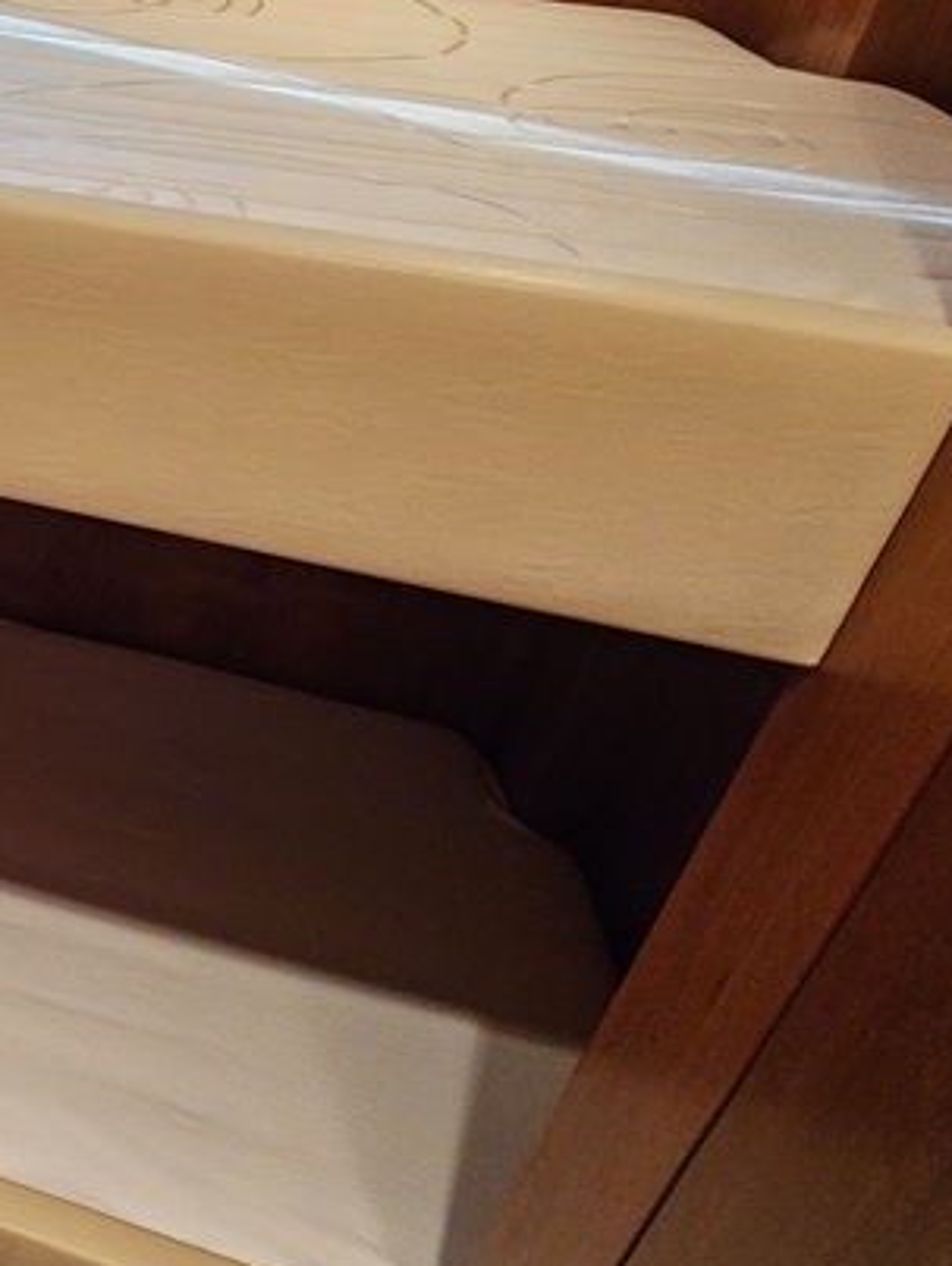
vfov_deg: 54.3
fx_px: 1208
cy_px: 427
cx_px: -276
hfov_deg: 32.6
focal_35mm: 33
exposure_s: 1/33.3
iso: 500
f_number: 2.2
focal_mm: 2.2
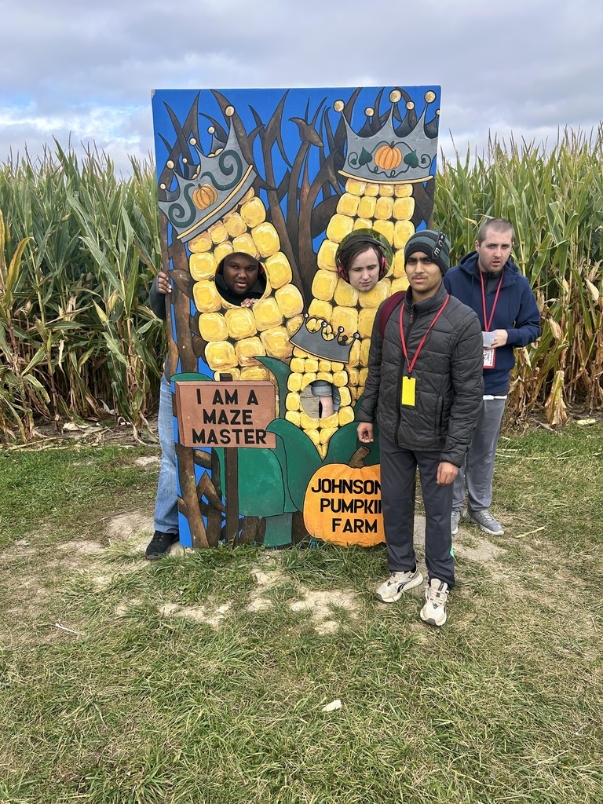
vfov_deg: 67.3
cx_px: 302
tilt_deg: -12.8
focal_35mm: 26
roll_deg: +1.8
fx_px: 604
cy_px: 402
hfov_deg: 53.1
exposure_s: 1/1531
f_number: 1.5
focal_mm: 5.7
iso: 50
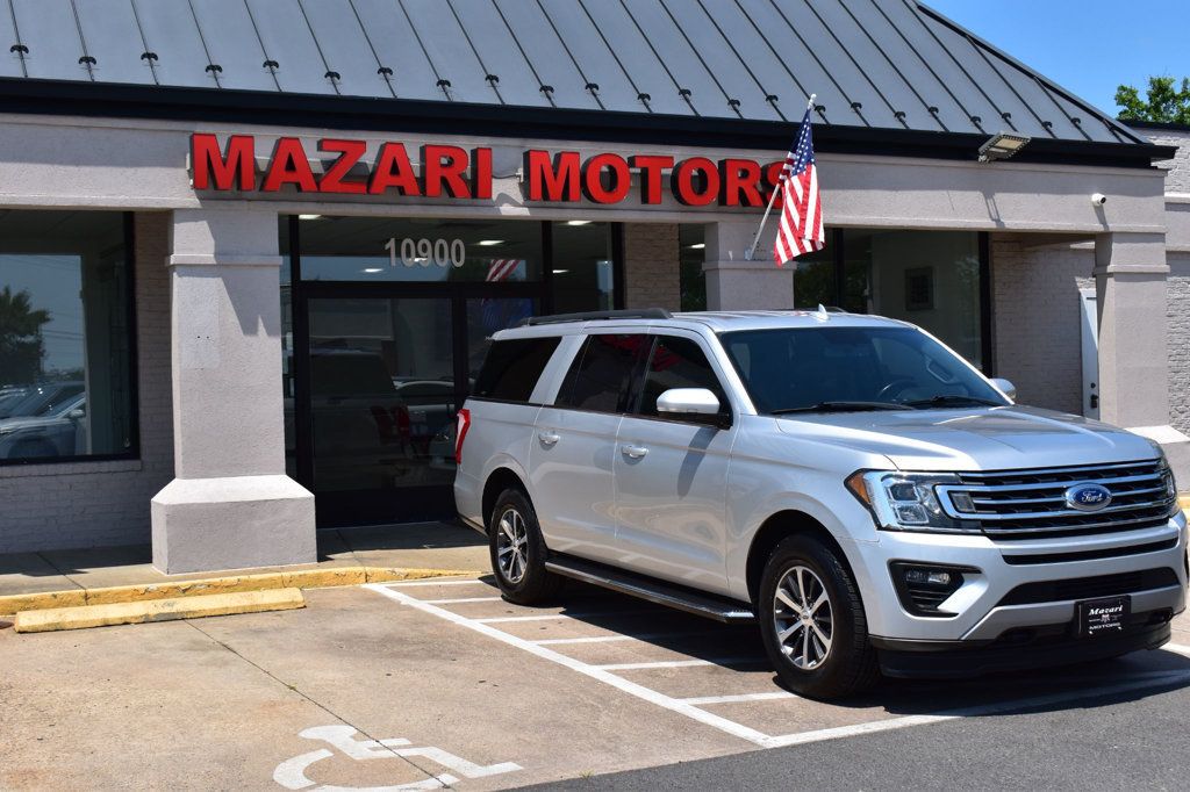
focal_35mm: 46
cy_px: 396
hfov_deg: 42.3
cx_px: 595
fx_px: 1537
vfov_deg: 28.9
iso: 280
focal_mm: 31
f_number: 11
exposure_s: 1/500
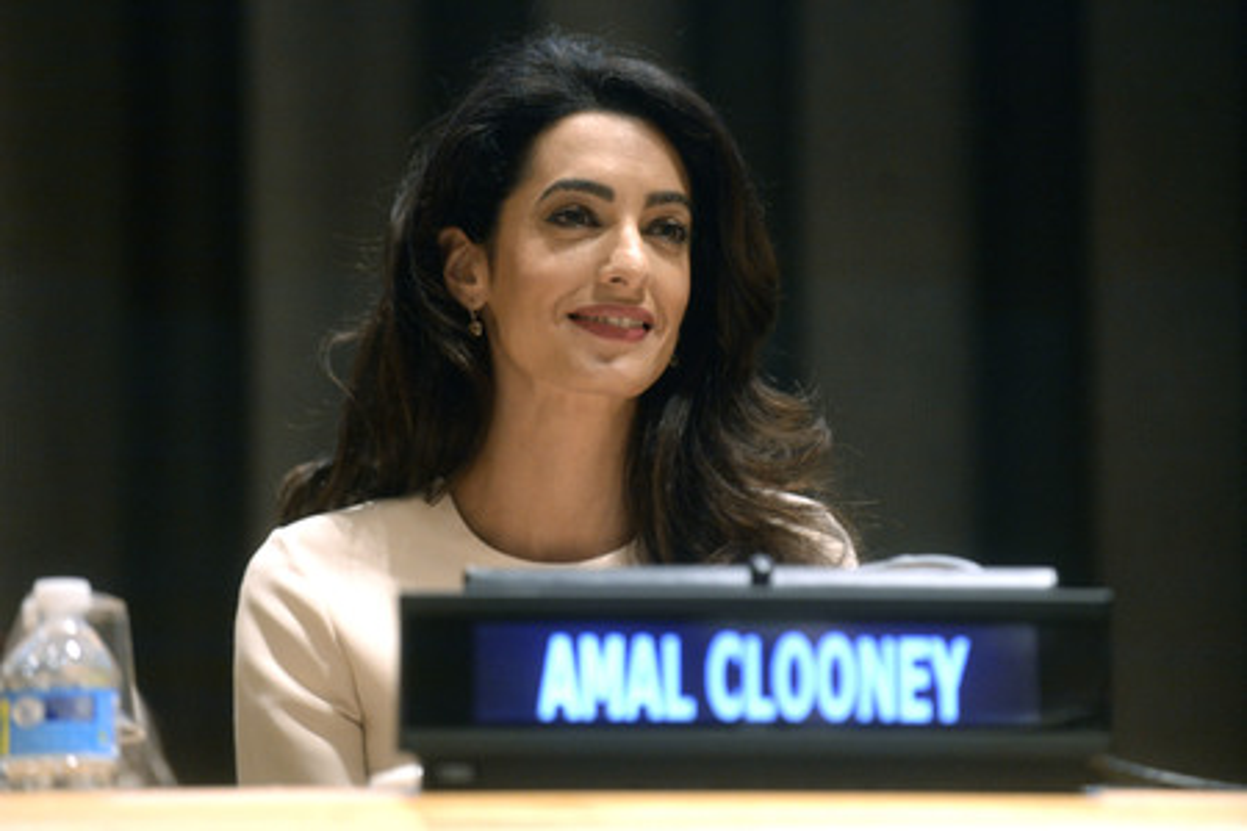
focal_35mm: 180
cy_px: 416
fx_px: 6235
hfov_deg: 11.4
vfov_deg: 7.6
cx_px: 624
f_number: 3.5
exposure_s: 1/200
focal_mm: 180
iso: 4000
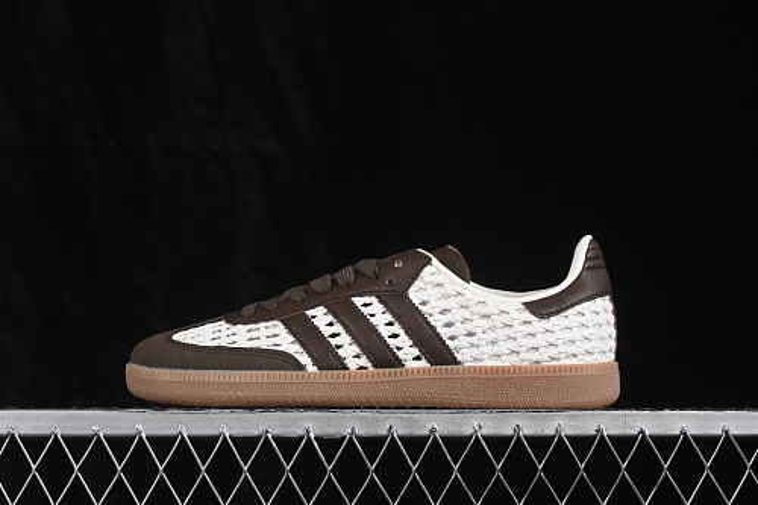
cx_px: 379
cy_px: 252
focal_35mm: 75
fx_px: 1579
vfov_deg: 18.2
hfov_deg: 27.0
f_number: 8
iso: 160
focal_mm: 50
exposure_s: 1/80
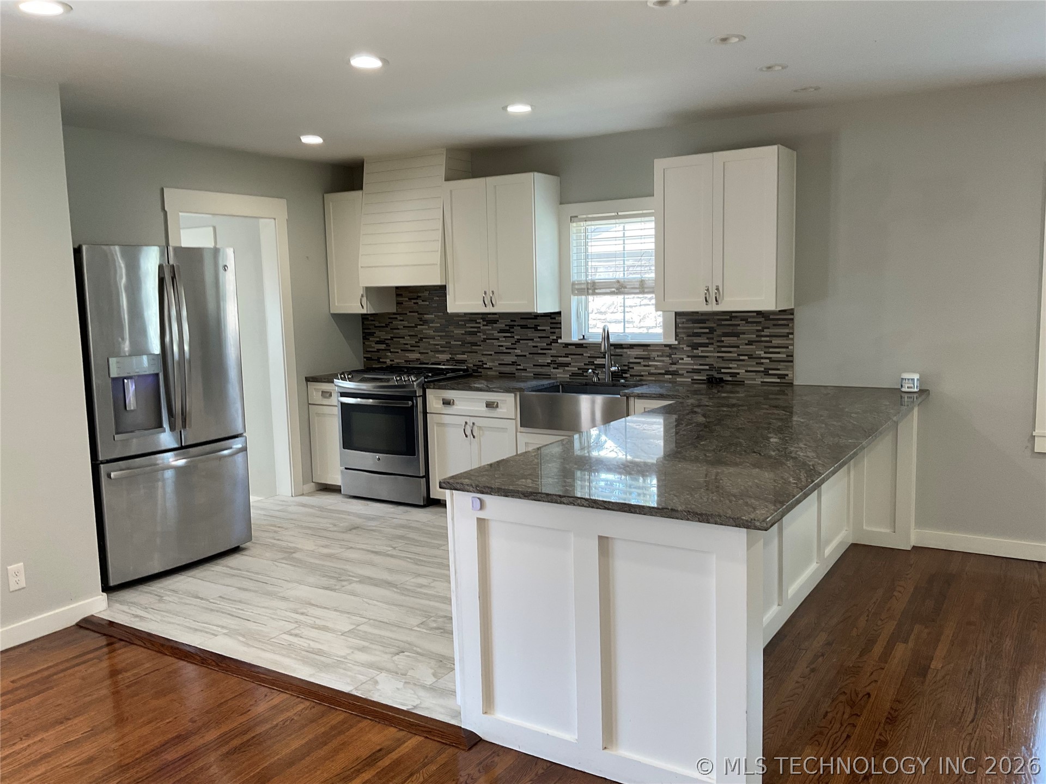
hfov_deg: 61.7
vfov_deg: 48.2
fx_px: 876
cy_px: 392
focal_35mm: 29
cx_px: 523
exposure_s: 1/60
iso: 50
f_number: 1.8
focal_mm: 3
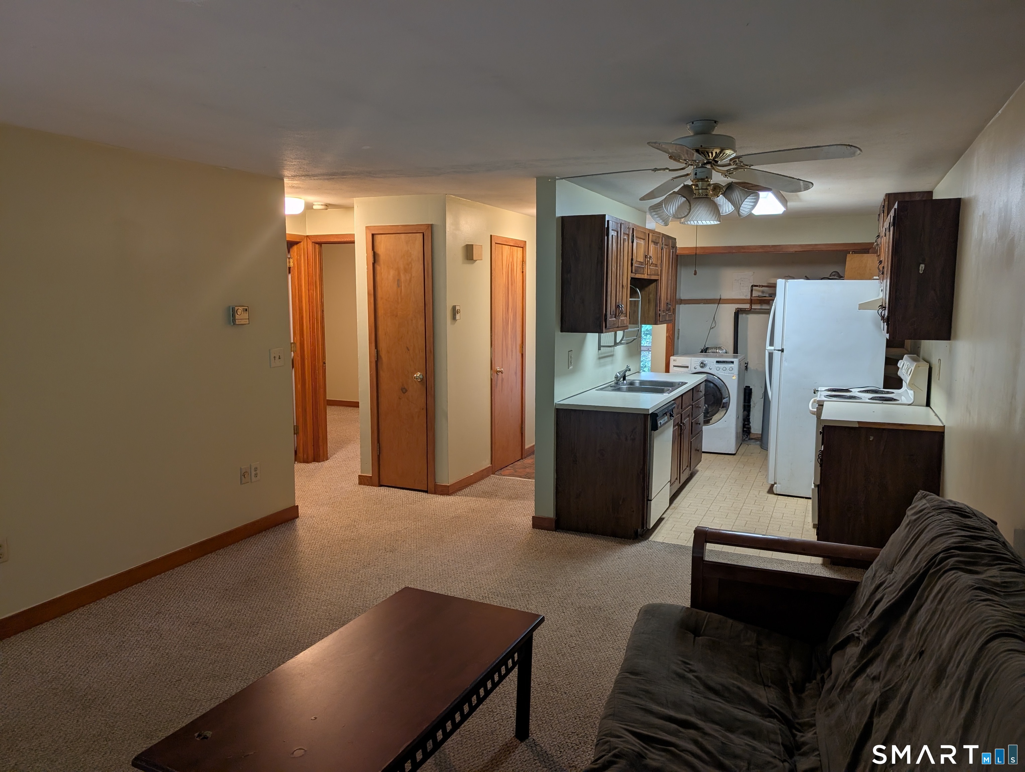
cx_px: 512
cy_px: 386
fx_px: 712
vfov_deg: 56.9
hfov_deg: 71.5
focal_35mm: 24
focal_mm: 6.9
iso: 23
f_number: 1.68
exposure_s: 1/20
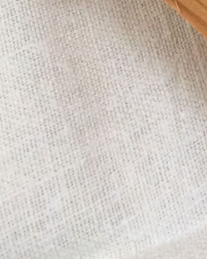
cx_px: 344
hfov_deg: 9.9
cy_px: -138
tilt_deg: -63.0
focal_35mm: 149
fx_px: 1142
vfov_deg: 12.3
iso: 100
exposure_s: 1/25
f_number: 2.4
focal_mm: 3.3
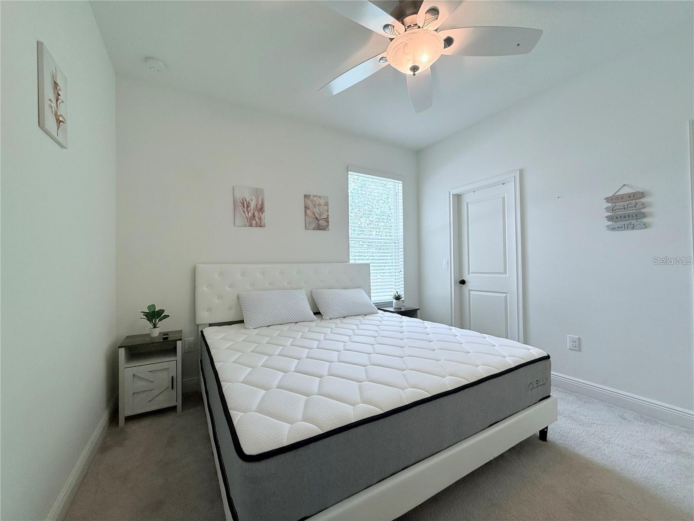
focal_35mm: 14
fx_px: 281
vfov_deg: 85.7
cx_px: 347
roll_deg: +0.6
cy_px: 260
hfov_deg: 102.1
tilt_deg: +0.9
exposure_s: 1/120
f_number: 2.2
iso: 125
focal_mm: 2.22
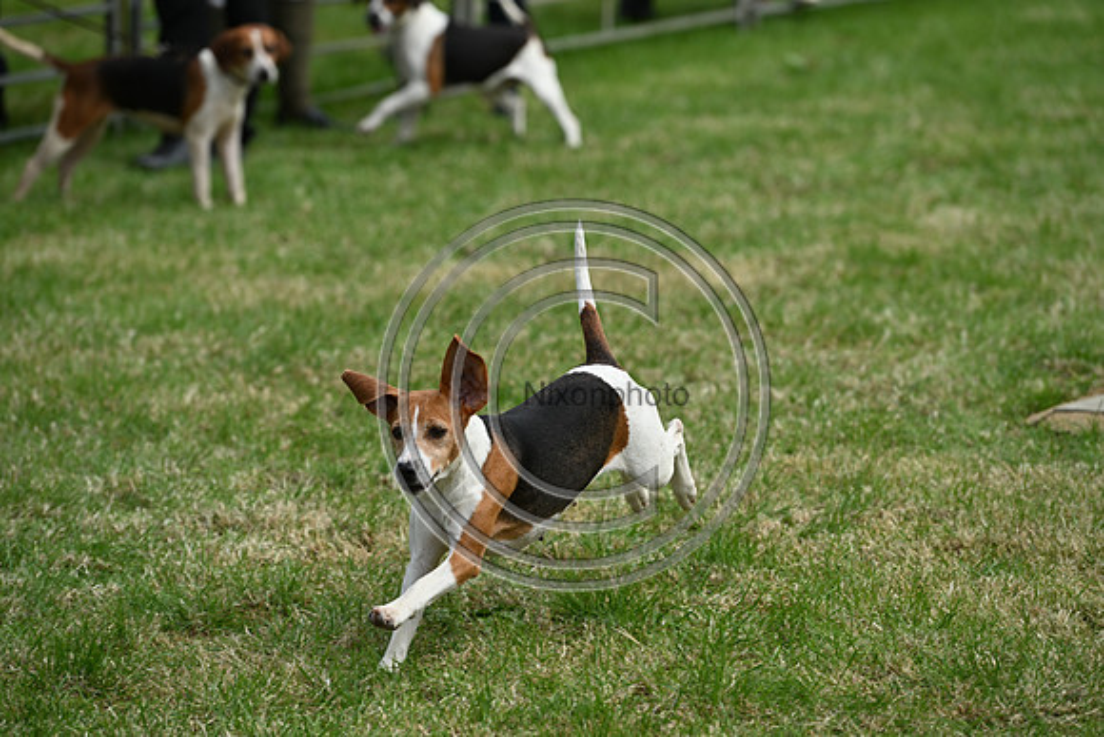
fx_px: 5521
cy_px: 368
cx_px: 552
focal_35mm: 180
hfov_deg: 11.4
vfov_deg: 7.6
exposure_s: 1/1000
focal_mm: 180
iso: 160
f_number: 4.5
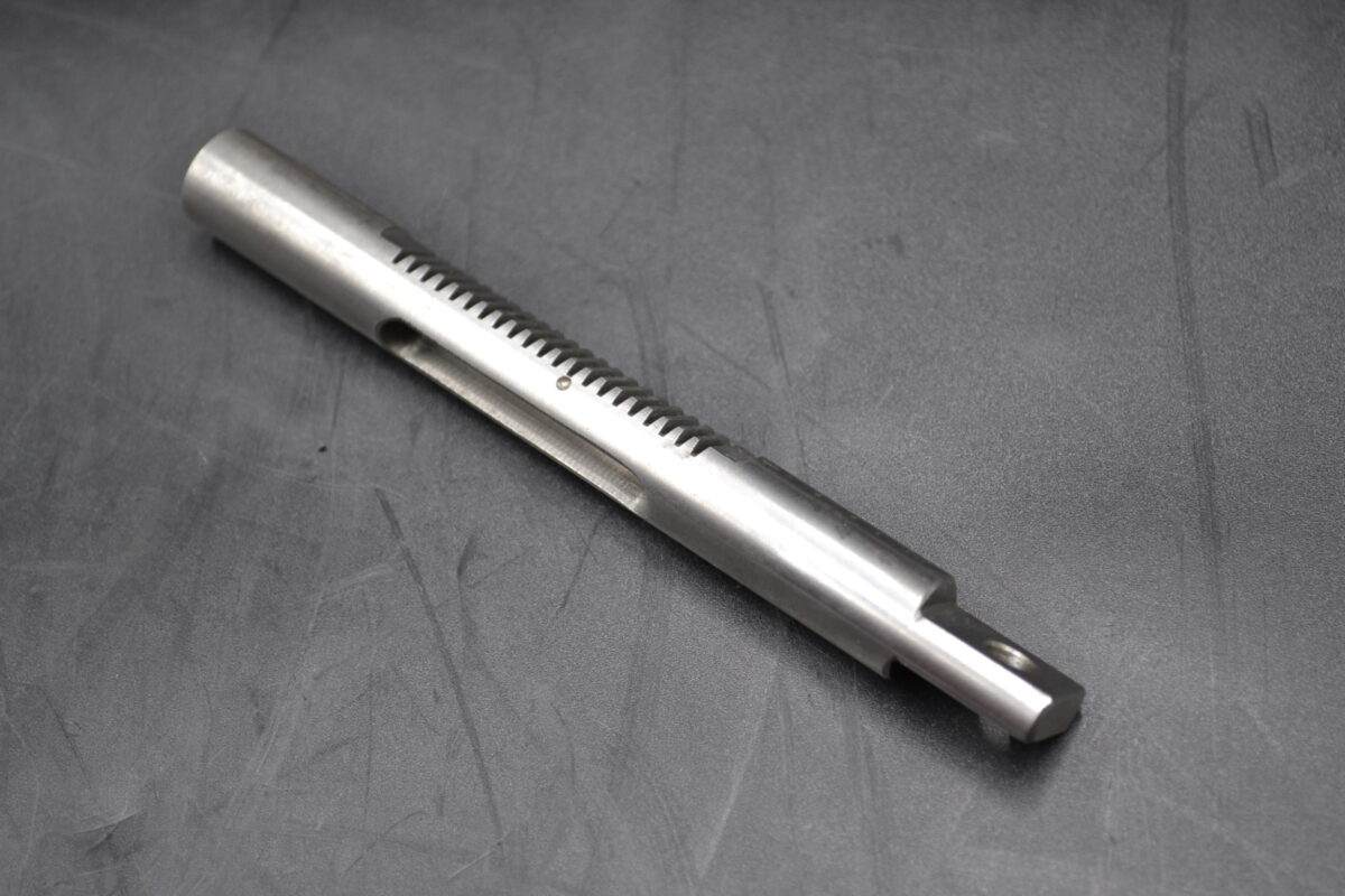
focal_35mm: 69
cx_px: 672
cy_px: 448
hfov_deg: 29.2
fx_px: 2578
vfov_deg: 19.7
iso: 400
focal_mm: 46
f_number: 5.3
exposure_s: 1/40
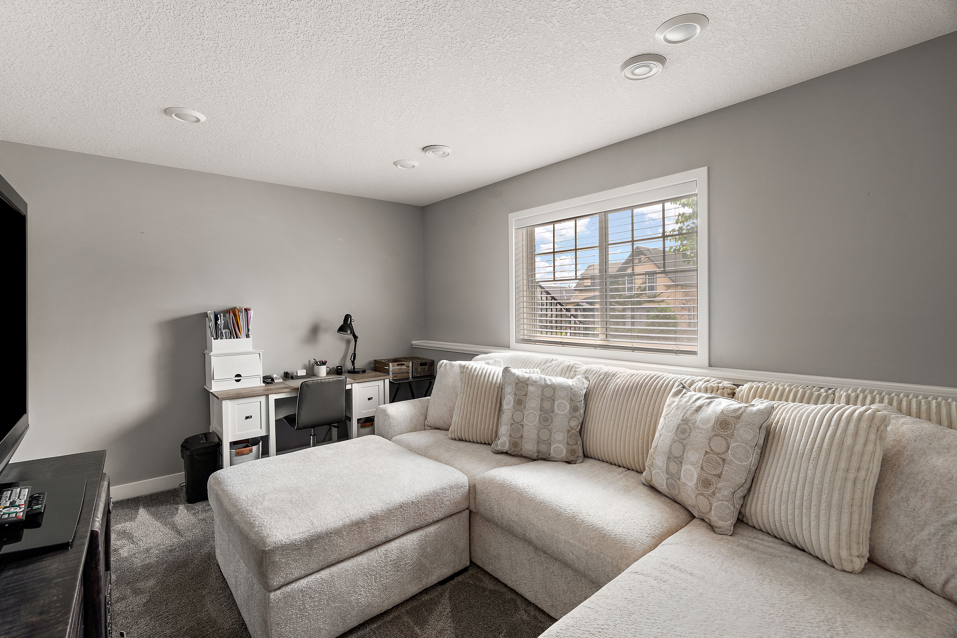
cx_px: 478
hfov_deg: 96.7
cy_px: 319
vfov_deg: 73.7
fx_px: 425
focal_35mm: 16
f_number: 8
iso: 500
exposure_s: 1/5
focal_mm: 16
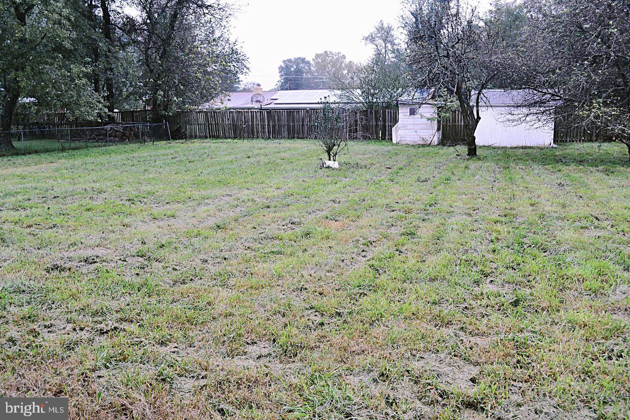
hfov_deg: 57.2
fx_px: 577
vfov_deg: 40.0
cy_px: 210
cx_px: 315
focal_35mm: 33
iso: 500
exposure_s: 1/15
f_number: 6.3
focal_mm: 22
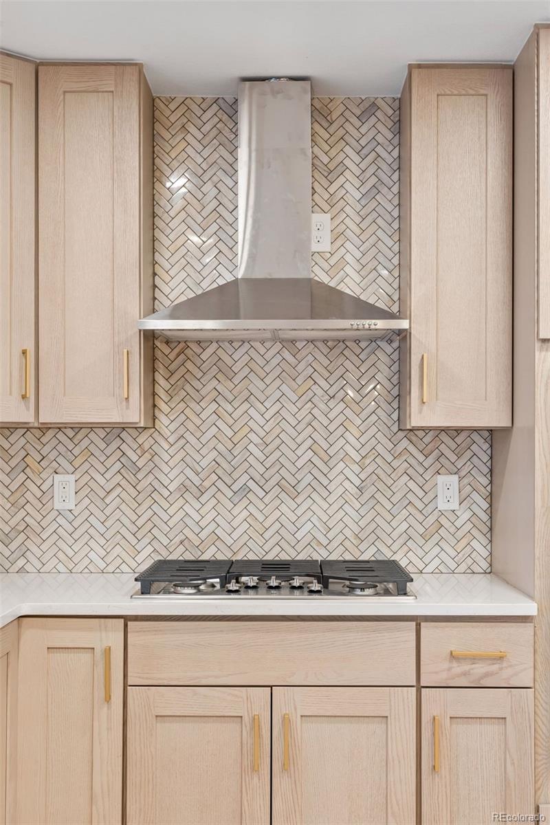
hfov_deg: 29.9
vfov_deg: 43.6
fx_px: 1031
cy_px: 412
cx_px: 275
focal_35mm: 45
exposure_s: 1/6
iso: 400
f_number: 9
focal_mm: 45
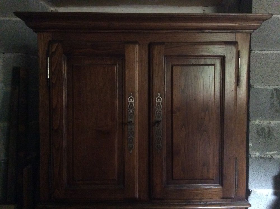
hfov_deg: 56.9
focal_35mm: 32
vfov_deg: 44.1
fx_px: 258
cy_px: 104
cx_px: 140
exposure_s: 1/17
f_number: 2.4
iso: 400
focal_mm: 3.3
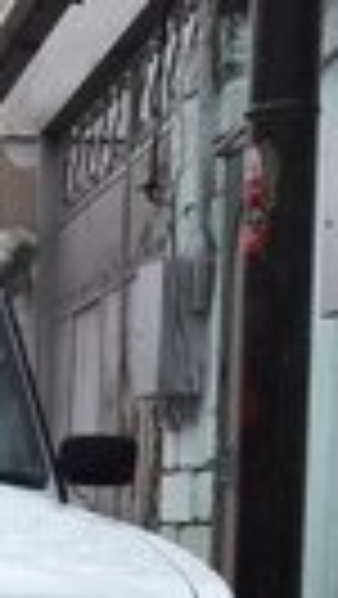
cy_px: 823
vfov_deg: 17.4
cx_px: -401
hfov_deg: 9.7
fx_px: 1813
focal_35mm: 114
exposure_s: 1/33
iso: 64
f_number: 1.9
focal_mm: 3.7
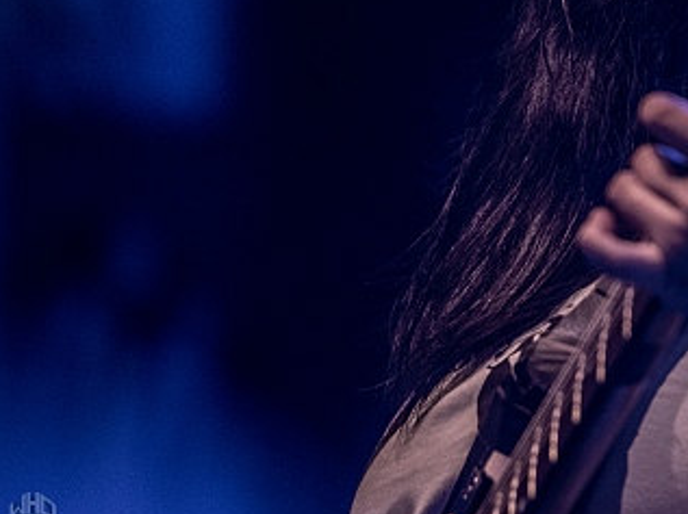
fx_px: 13023
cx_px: 775
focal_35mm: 656
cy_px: 39
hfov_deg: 3.0
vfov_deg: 2.3
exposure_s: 1/100
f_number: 2.8
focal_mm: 200
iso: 1600
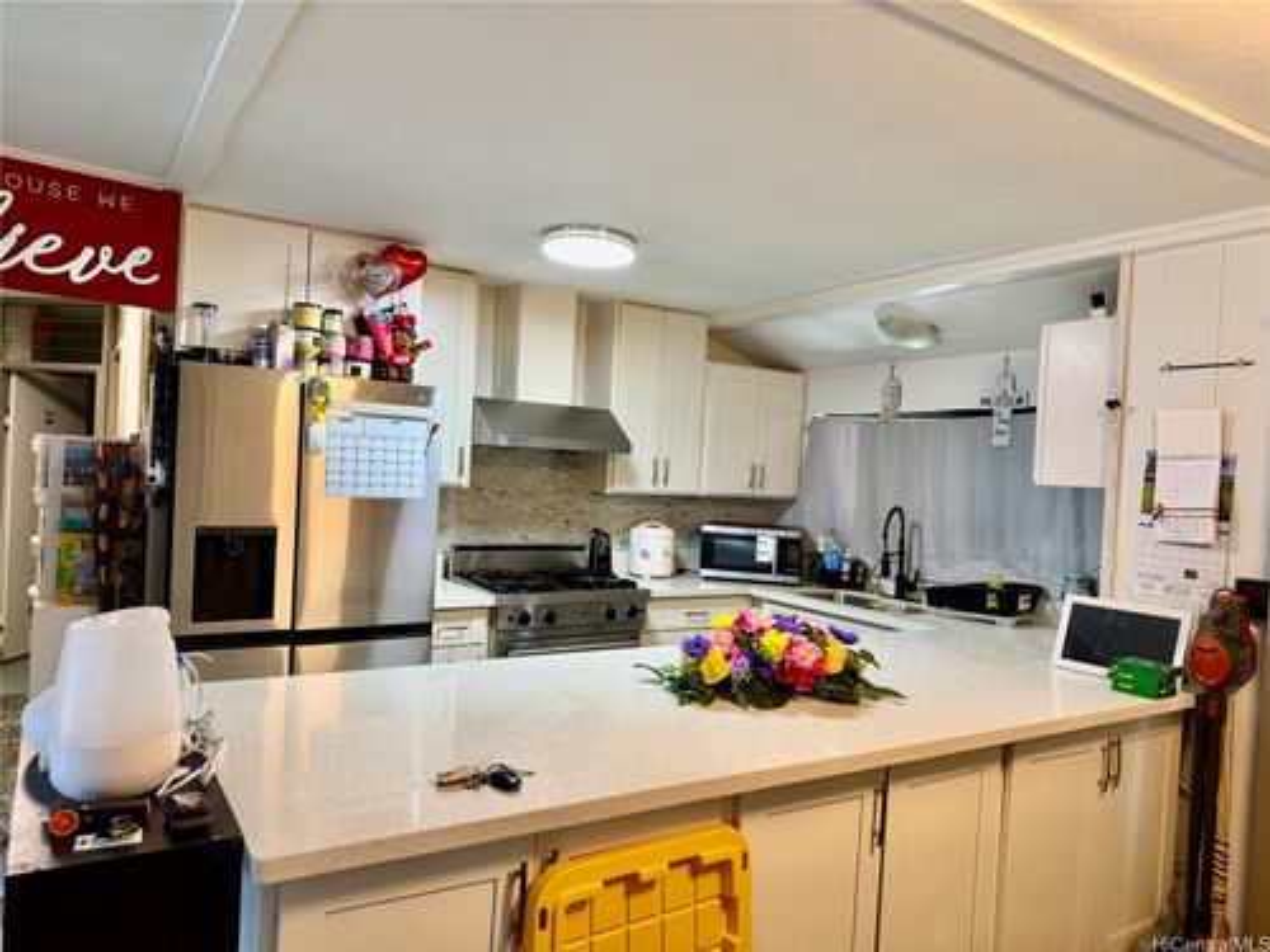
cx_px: 635
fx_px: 881
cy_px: 476
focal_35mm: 24
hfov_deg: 71.6
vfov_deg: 56.8
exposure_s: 1/60
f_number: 1.78
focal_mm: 6.76
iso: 160
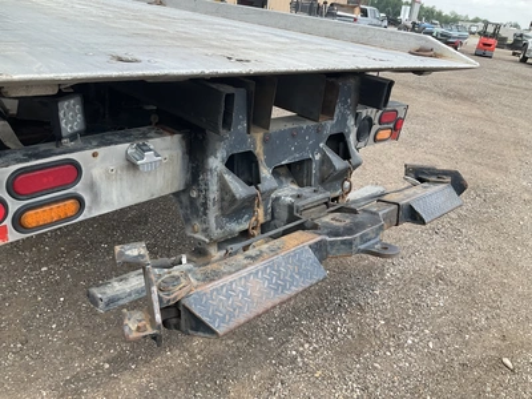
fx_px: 446
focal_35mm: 29
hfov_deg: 61.7
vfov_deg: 48.2
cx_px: 266
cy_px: 200
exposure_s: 1/635
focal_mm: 3
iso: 25
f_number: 1.8
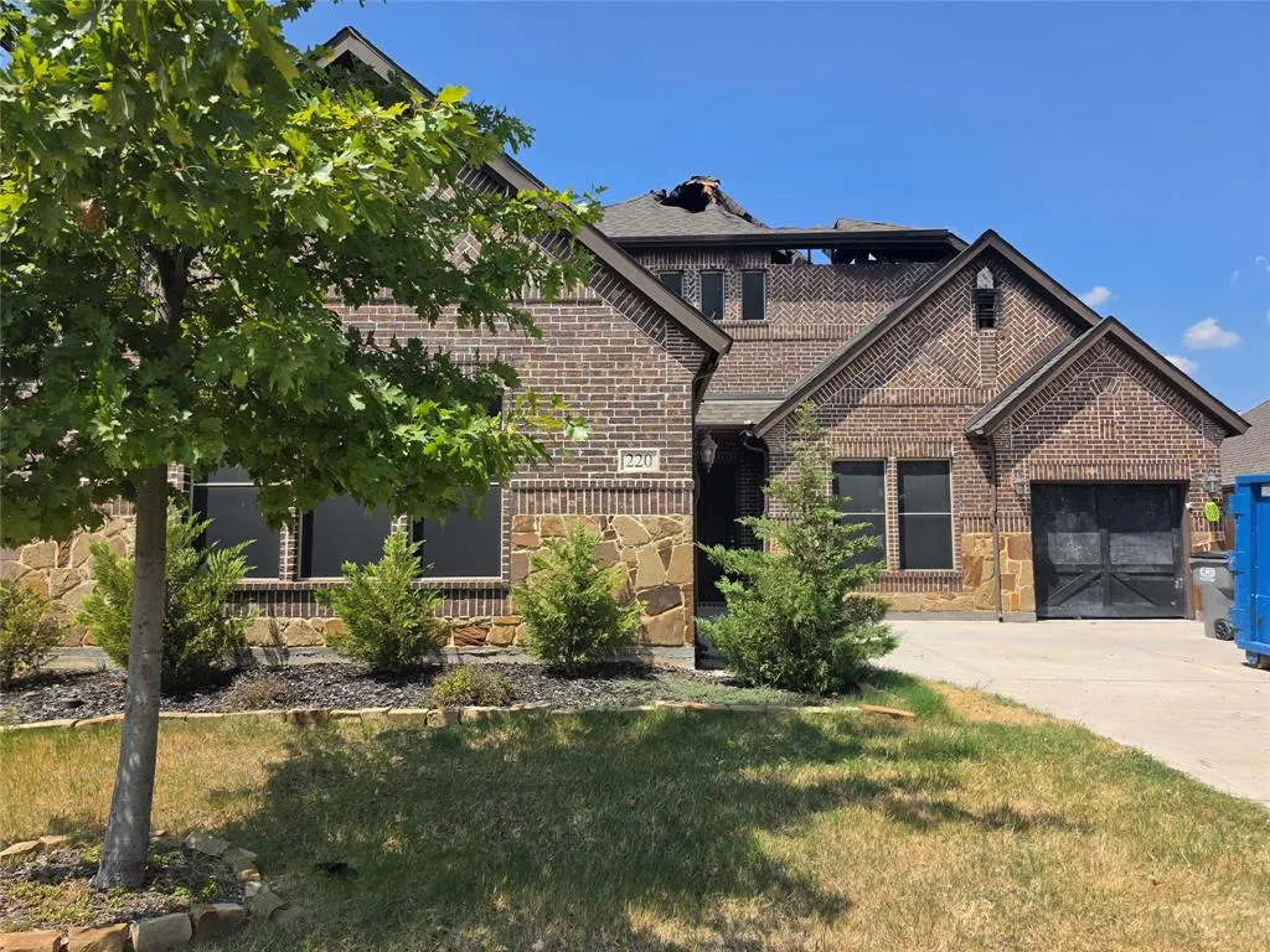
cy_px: 476
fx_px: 844
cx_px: 635
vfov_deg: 58.9
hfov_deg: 73.9
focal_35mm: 23
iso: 64
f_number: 1.4
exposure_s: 1/5445
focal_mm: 6.5
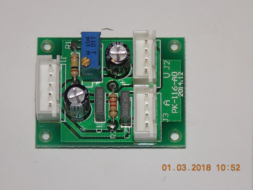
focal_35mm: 217
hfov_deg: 9.1
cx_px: 126
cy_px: 95
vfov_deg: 6.8
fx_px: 1586
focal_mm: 38.6
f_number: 5.5
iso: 200
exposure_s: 1/30
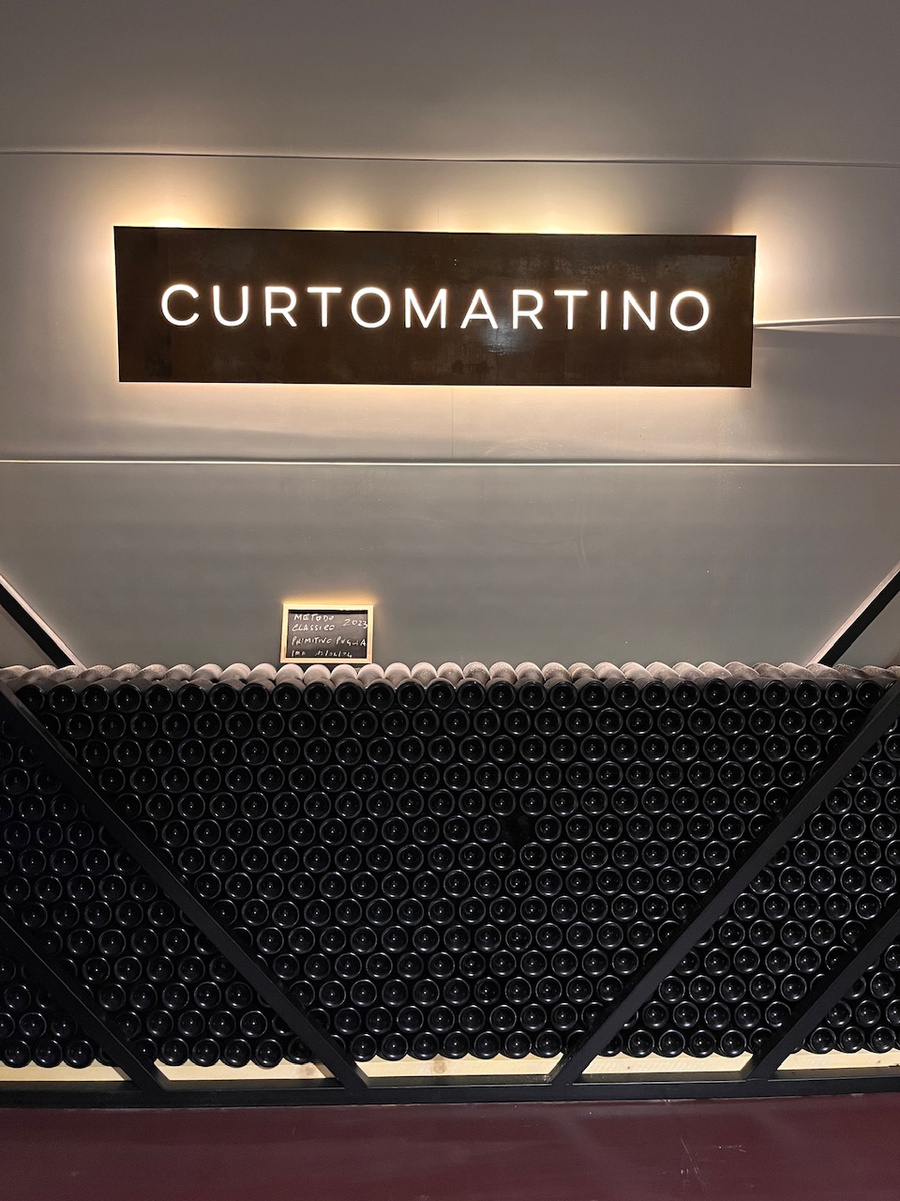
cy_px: 600
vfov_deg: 67.3
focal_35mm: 26
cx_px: 450
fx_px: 901
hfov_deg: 53.1
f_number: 1.6
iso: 400
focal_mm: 5.1
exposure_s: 1/33
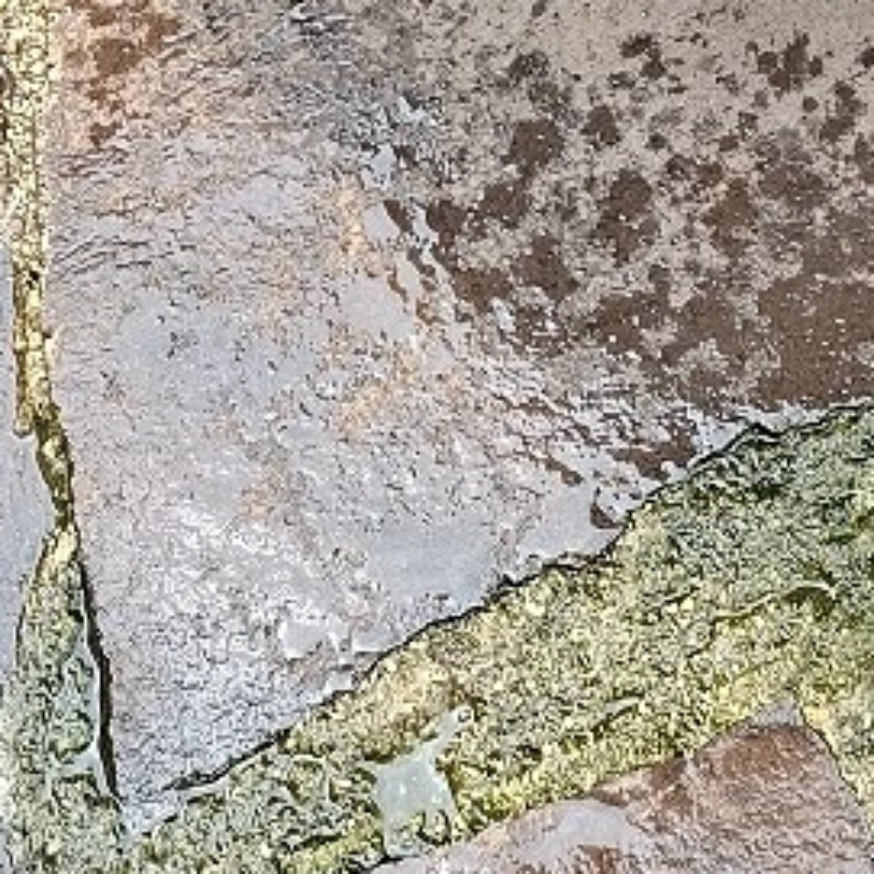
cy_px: -1237
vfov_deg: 13.1
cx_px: 964
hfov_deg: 16.8
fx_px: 2857
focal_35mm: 100
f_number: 1.8
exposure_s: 1/100
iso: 64
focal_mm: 5.54
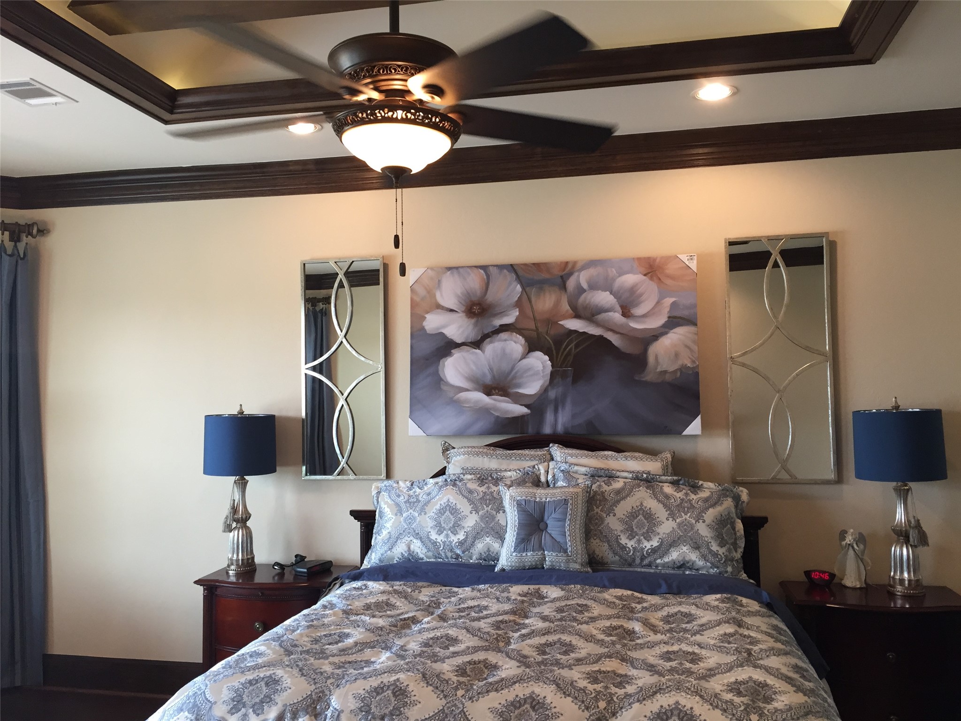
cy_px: 360
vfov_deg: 48.2
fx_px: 805
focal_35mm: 29
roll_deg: -0.2
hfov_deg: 61.7
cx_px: 480
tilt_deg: +2.2
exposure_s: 1/30
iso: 80
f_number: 2.2
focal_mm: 4.15
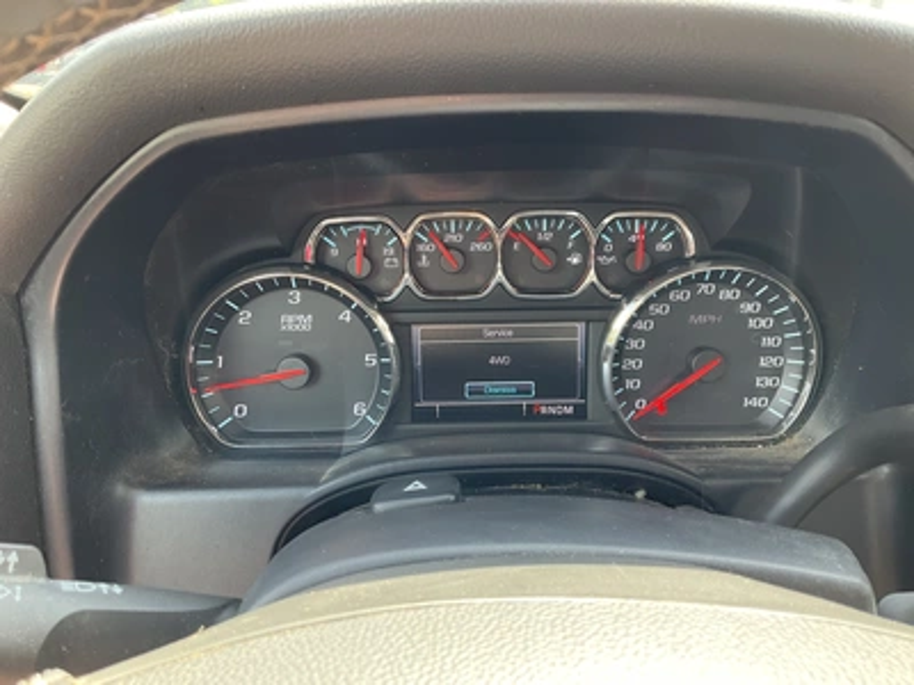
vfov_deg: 48.2
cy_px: 342
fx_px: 766
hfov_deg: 61.7
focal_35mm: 29
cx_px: 457
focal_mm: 3
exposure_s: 1/100
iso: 64
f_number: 1.8
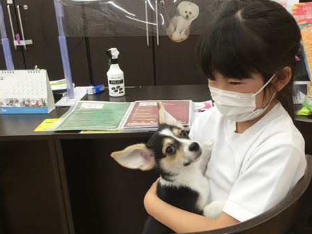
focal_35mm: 41
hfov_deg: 45.7
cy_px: 152
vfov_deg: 34.8
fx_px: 369
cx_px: 170
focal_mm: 3.3
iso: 64
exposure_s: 1/33
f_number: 2.4
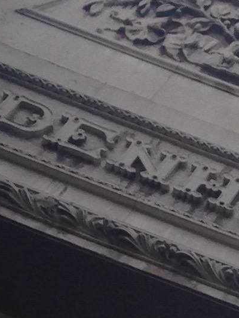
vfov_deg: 9.4
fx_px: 1859
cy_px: 524
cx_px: 313
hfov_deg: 7.3
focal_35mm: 202
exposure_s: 1/271
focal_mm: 4.12
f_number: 2.4
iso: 50
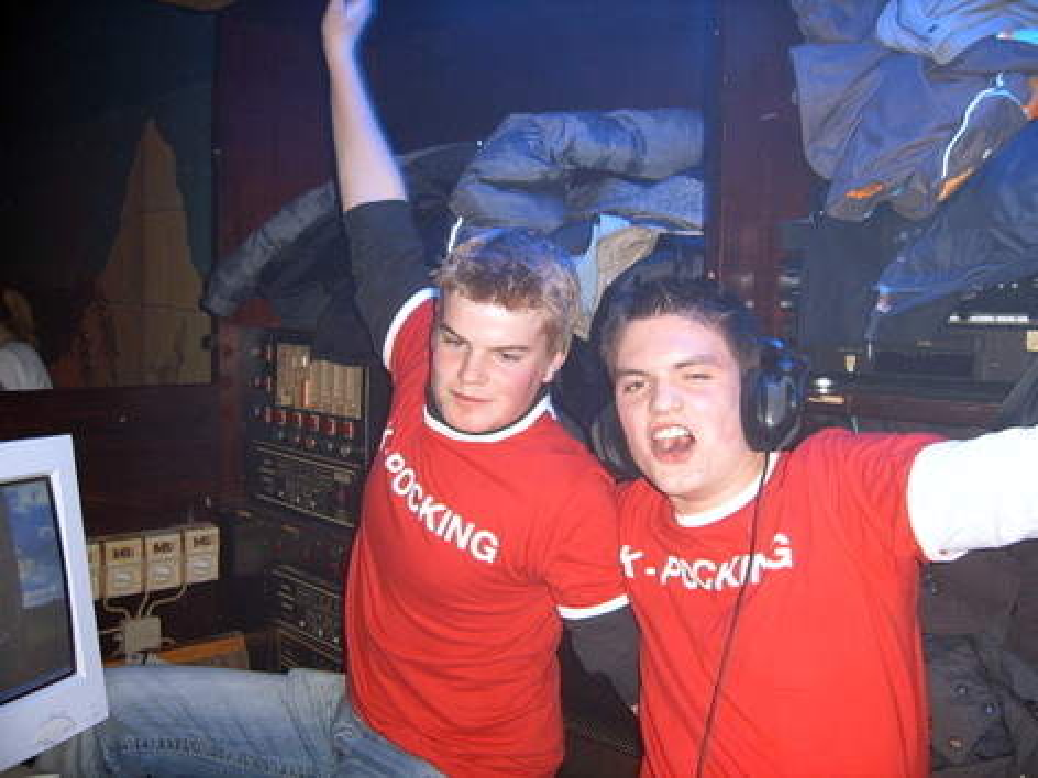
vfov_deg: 40.7
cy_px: 389
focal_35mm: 35
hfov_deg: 52.6
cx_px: 519
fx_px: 1050
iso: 100
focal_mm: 5.8
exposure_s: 1/30
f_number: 2.8
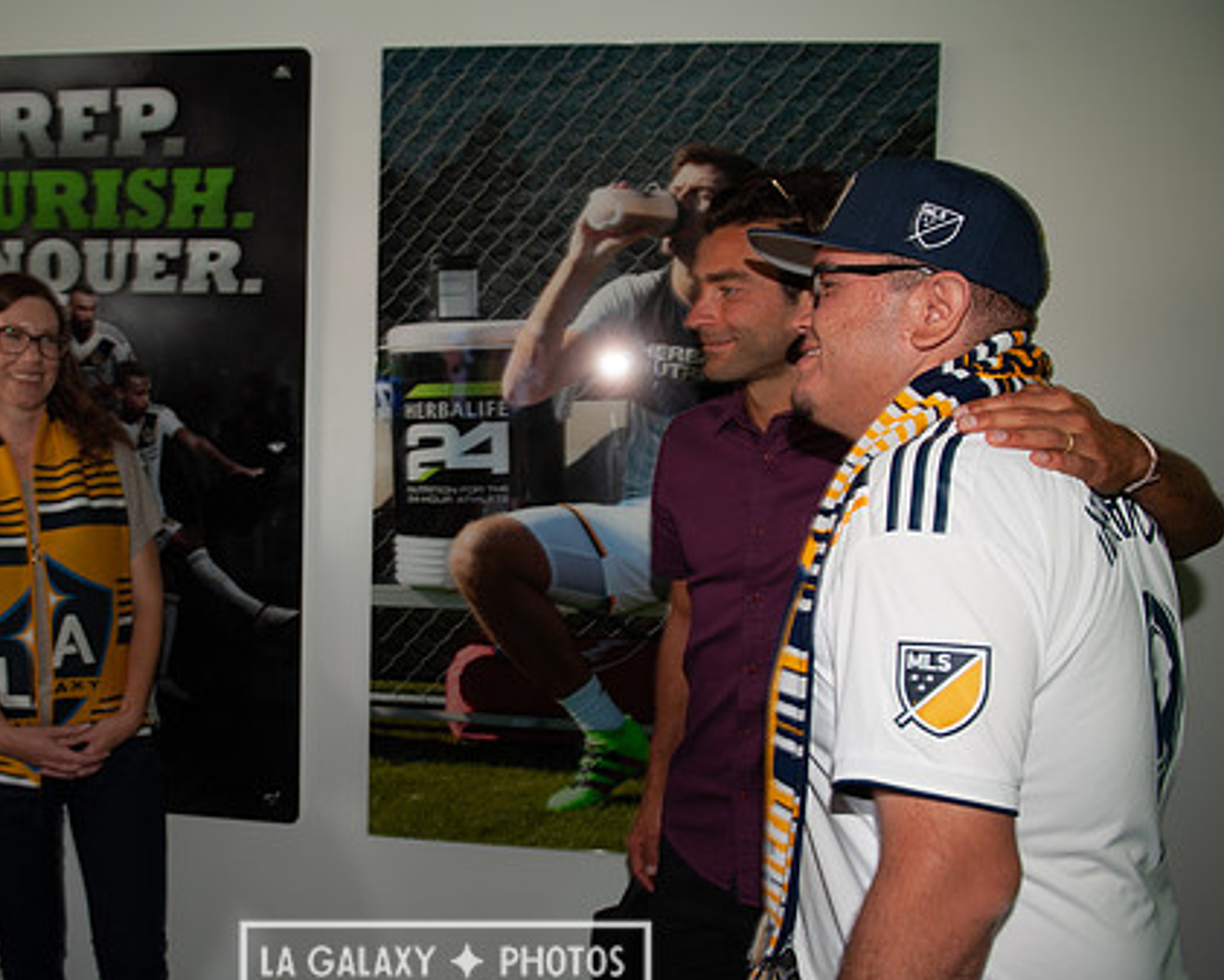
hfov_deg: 56.4
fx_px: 1123
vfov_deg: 47.1
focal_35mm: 31
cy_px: 523
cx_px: 445
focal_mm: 24
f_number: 3.5
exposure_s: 1/60
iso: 200
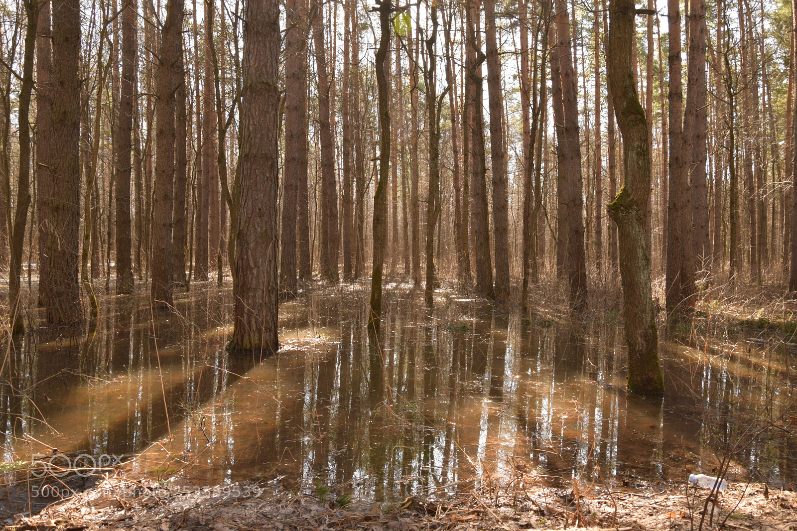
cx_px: 398
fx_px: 598
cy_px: 266
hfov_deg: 67.4
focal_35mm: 27
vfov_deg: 47.9
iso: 100
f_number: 8
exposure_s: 1/15
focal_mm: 18
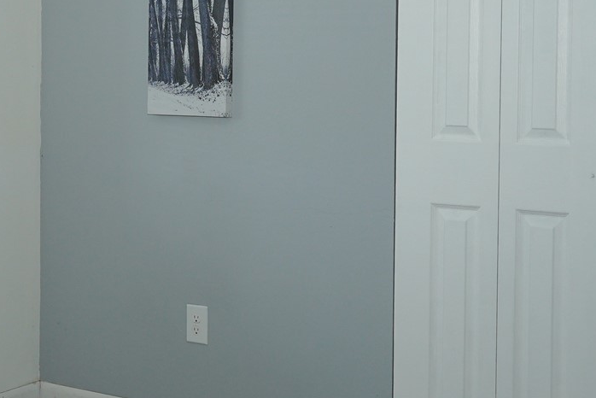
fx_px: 1126
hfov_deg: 29.4
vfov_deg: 19.9
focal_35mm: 68
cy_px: 96
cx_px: 197
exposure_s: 1/160
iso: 1250
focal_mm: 28
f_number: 8
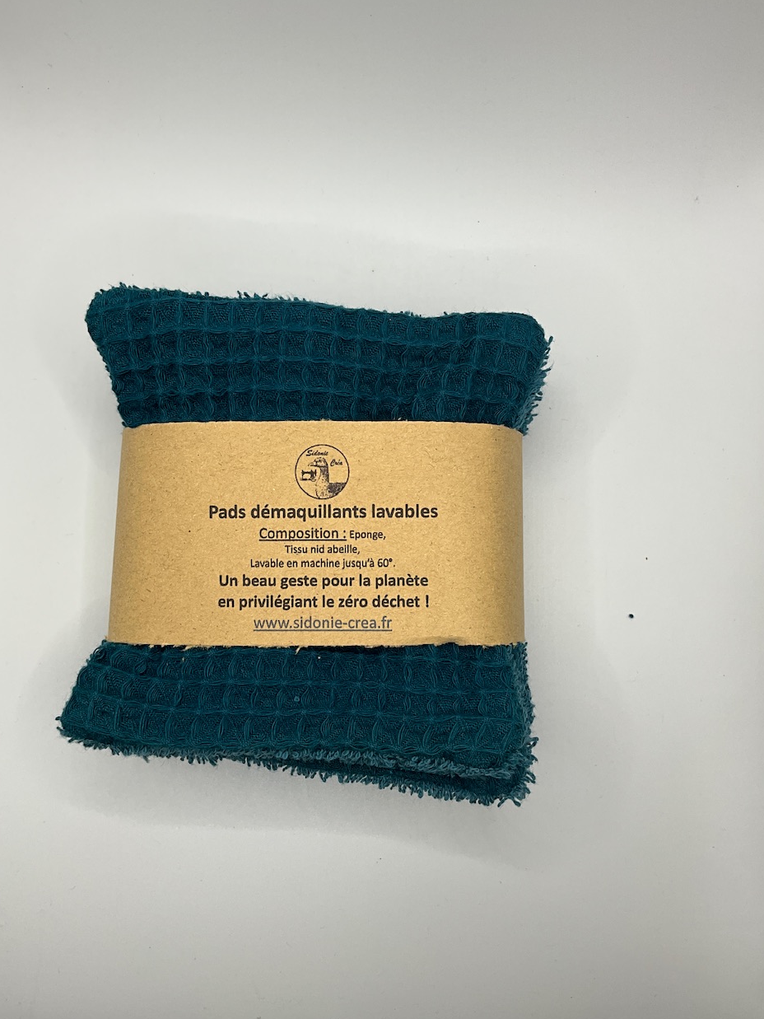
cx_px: 380
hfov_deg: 46.8
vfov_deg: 60.0
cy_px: 522
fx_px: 883
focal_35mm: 30
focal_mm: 3
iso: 20
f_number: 1.8
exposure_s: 1/201
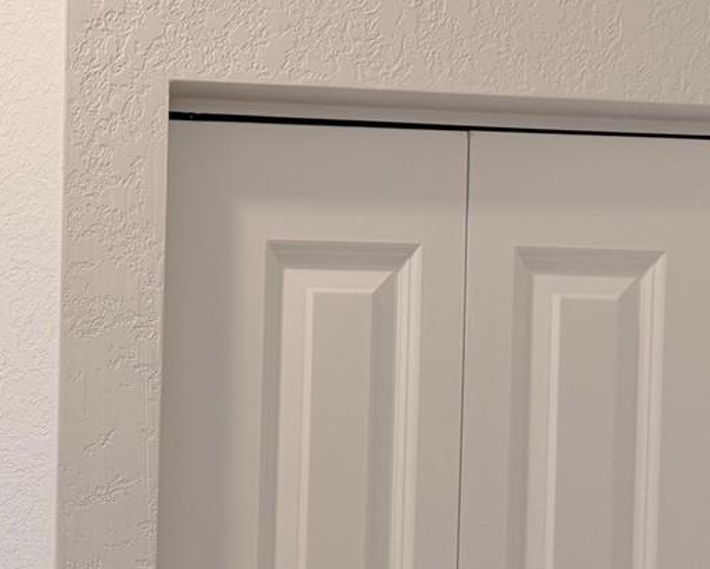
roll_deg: +0.0
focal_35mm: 73
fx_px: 1535
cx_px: -73
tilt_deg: -2.0
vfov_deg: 19.3
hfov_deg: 24.3
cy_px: 748
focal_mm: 6.76
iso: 80
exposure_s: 1/120
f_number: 1.78
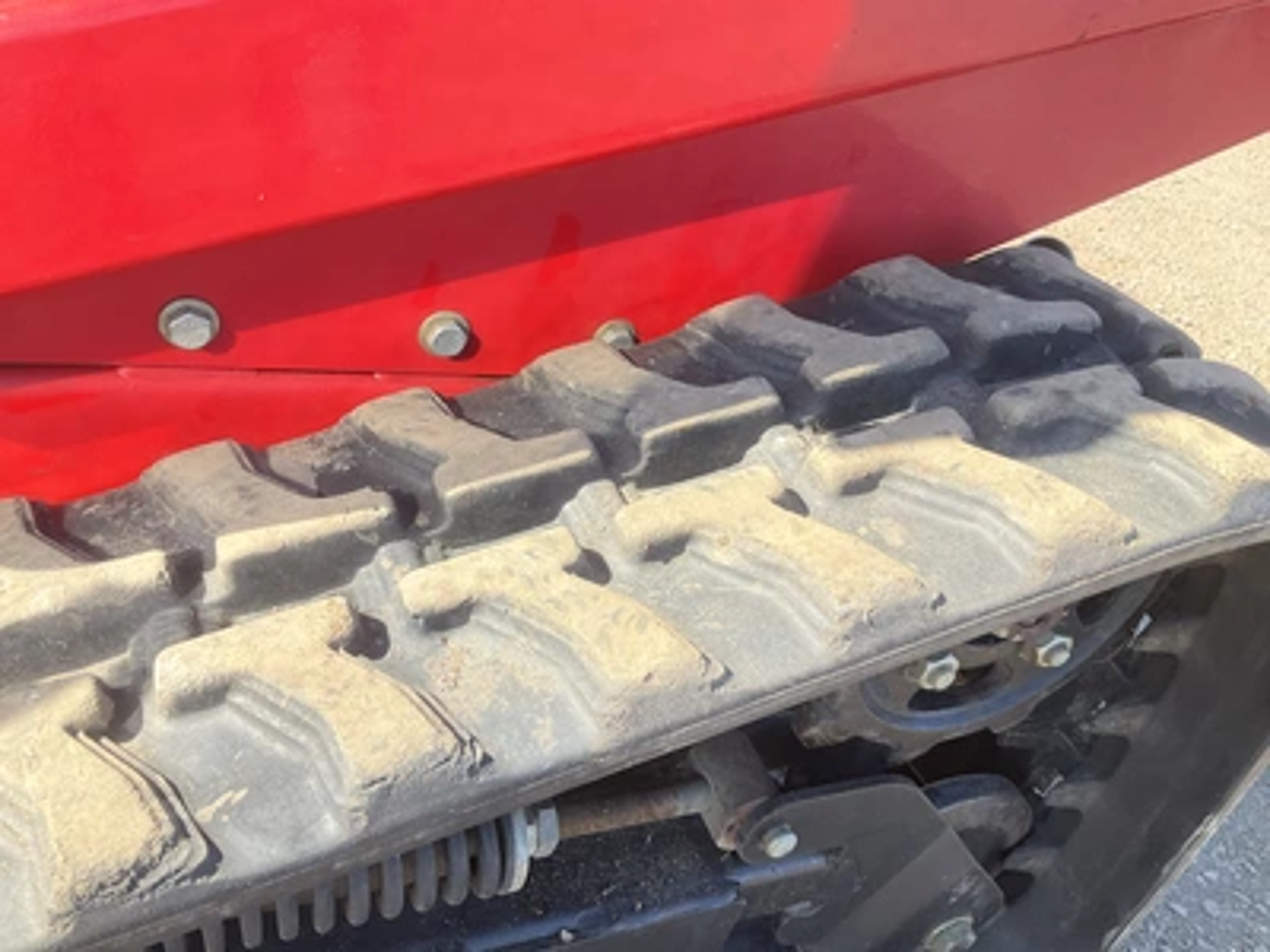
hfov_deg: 61.7
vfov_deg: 48.2
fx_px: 1064
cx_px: 635
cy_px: 476
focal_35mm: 29
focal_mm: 3
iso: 25
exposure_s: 1/389
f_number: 1.8
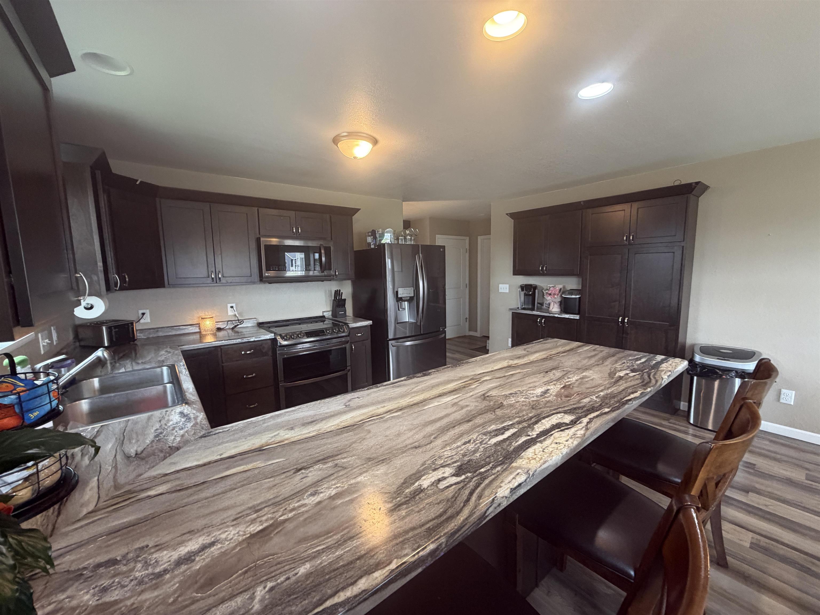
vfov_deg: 85.7
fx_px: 332
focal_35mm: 14
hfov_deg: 102.1
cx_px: 410
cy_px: 308
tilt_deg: -7.3
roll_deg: +0.5
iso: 250
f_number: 2.2
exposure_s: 1/60
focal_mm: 2.22
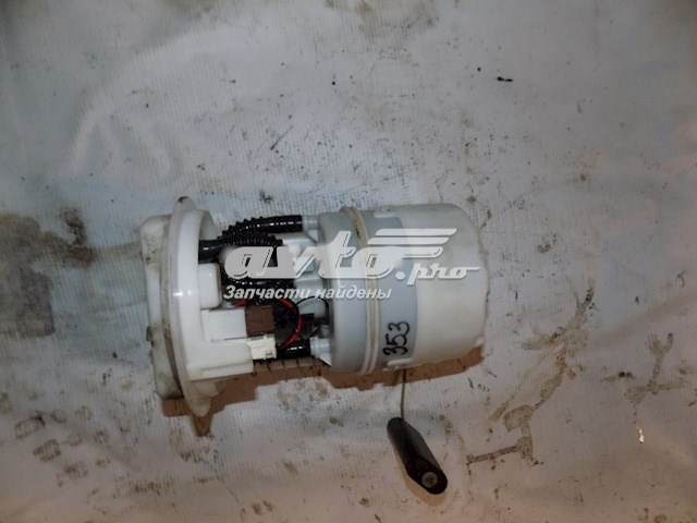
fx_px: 463
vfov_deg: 58.9
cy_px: 262
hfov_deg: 73.9
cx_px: 348
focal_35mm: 23
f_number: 3.1
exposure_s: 1/30
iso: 200
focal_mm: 4
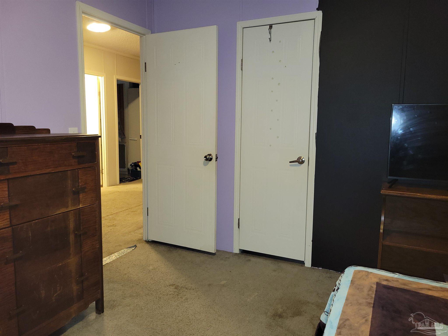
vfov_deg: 53.1
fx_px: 336
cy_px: 168
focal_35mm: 26
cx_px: 224
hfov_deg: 67.3
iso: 125
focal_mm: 5.4
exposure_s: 1/17.2
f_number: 1.8
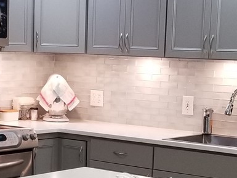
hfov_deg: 18.2
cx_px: 129
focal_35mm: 108
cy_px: 178
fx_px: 740
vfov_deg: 13.5
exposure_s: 1/60
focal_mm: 4.25
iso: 160
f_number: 1.7
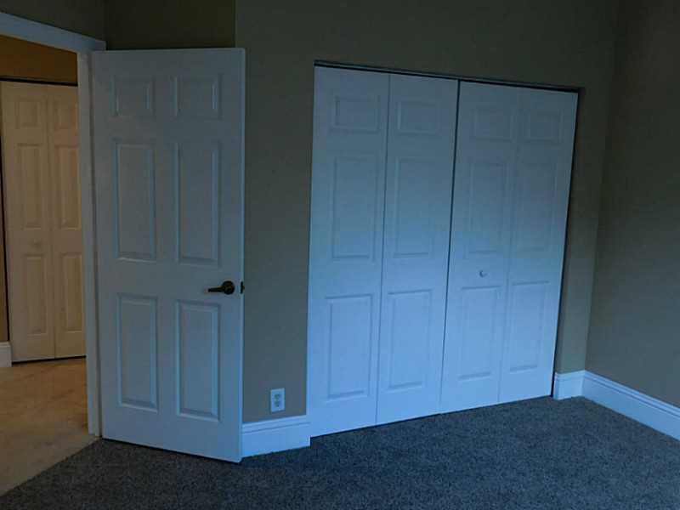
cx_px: 340
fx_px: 589
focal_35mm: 30
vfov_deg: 46.8
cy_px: 255
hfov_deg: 60.0
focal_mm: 5.3
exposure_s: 1/30
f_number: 3.2
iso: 125
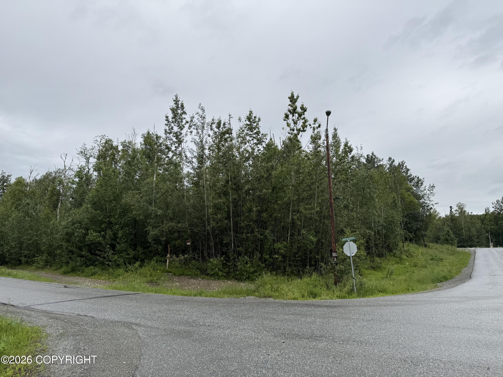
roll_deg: -0.9
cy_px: 188
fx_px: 349
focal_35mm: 24
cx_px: 252
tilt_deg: +12.0
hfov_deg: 71.6
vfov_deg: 56.8
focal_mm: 6.76
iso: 80
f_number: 1.78
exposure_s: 1/3145
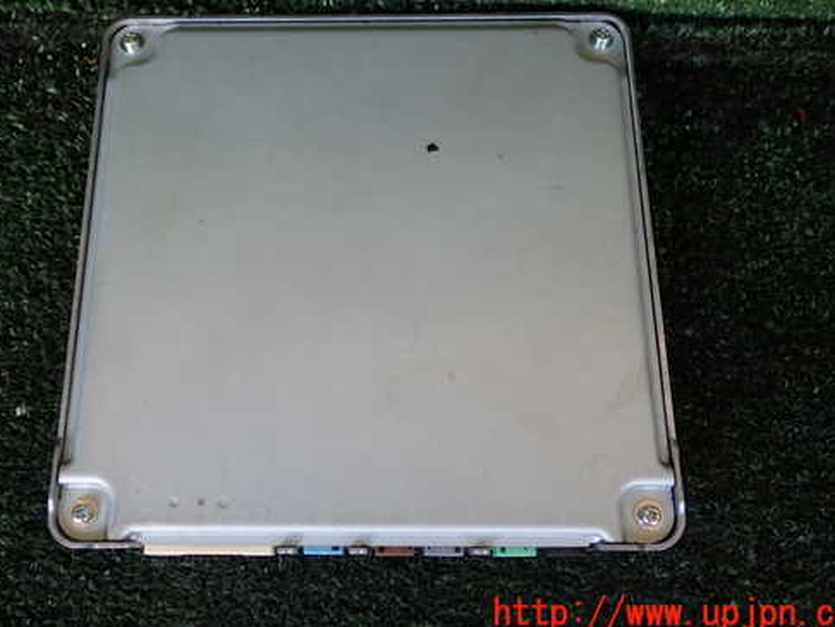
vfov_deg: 38.5
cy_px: 249
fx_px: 893
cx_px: 366
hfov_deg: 50.0
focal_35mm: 37
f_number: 2.3
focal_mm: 5.4
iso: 160
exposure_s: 1/60
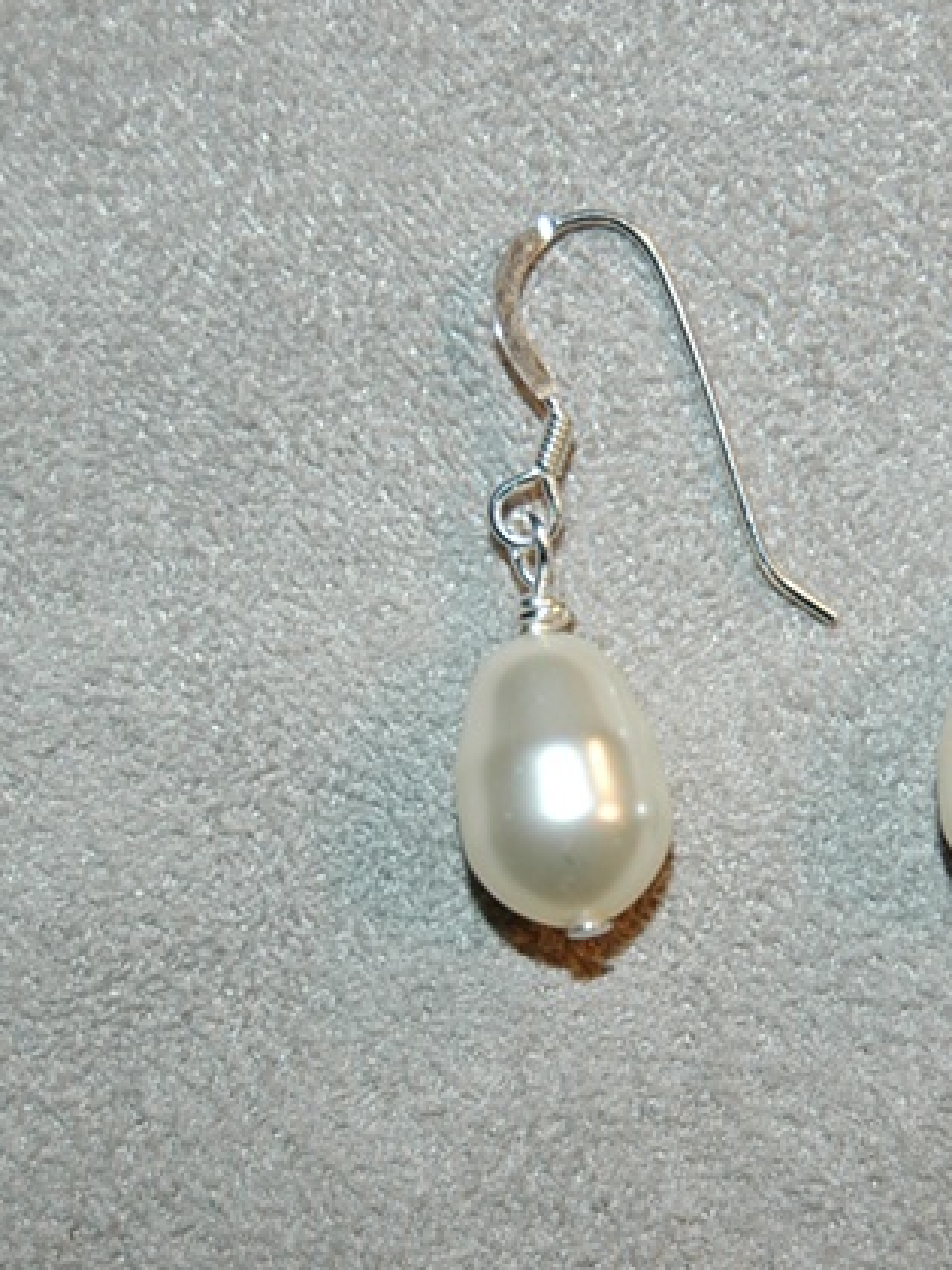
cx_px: 750
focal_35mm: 121
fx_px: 4427
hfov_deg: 12.2
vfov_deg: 16.3
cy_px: 633
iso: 200
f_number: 5.6
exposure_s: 1/60
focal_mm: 55
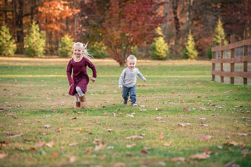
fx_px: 751
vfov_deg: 12.7
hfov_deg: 19.0
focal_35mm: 108
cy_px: 84
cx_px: 126
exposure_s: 1/320
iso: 500
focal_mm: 105
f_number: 3.2
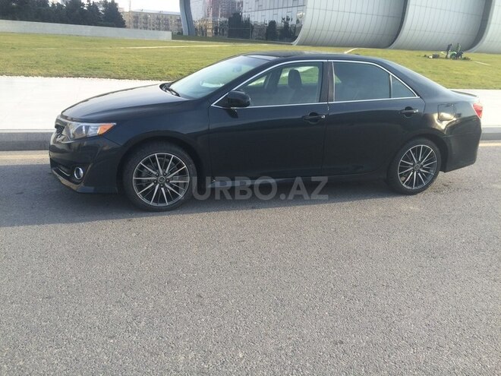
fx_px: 420
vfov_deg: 48.2
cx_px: 250
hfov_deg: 61.7
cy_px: 188
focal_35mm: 29
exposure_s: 1/533
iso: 32
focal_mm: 4.15
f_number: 2.2
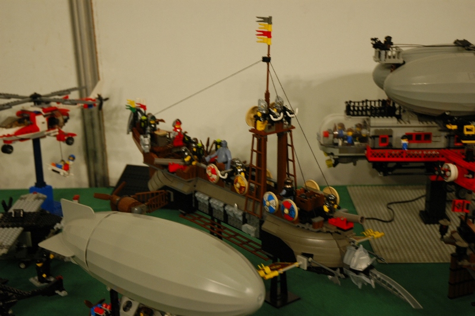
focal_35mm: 60
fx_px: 791
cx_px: 238
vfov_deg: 22.6
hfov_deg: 33.4
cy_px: 158
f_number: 4.5
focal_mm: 40
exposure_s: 1/15
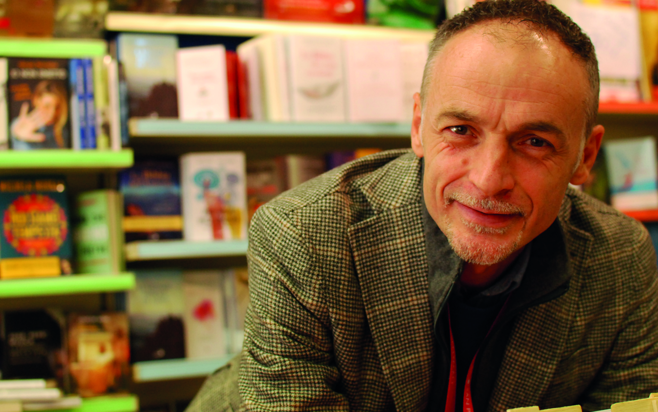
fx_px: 1068
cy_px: 175
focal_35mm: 60
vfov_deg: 21.8
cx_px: 314
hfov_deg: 34.2
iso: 800
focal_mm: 35
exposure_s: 1/160
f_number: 3.2
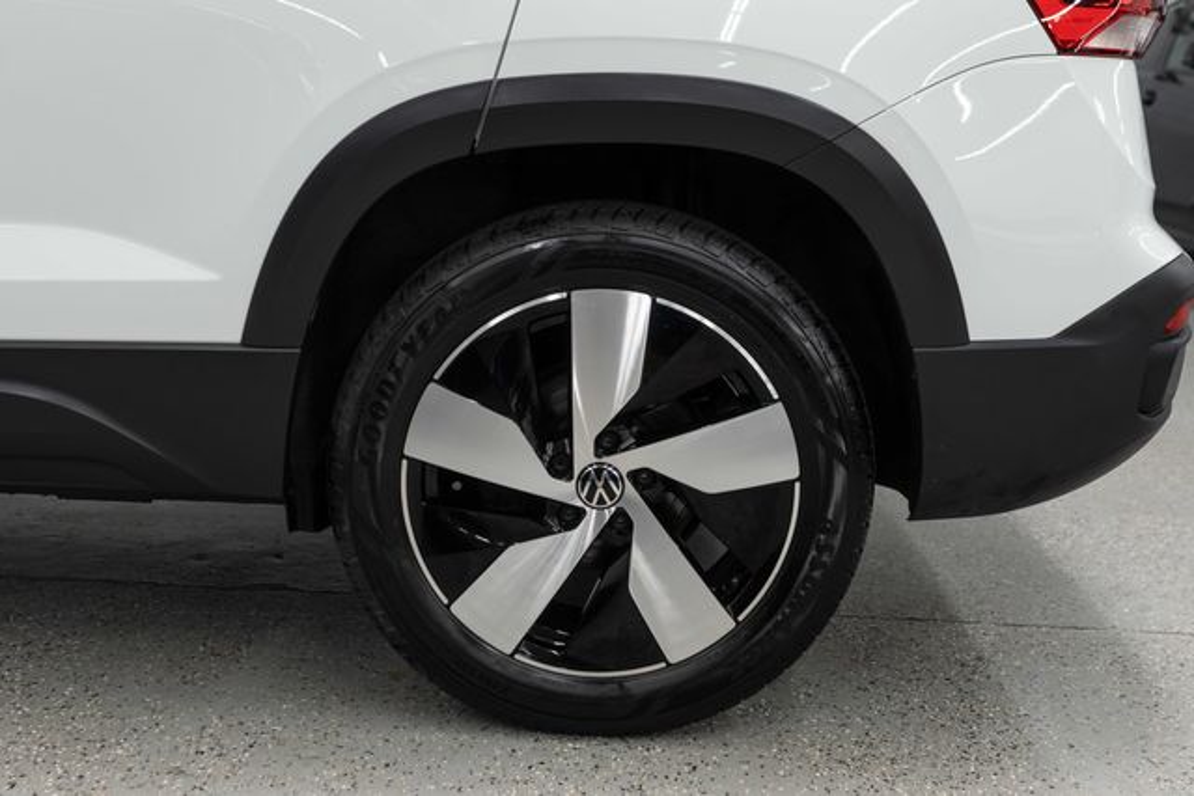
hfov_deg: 46.4
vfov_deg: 31.9
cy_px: 398
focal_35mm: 42
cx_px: 597
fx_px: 1393
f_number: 3.2
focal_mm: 28
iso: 200
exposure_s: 1/50
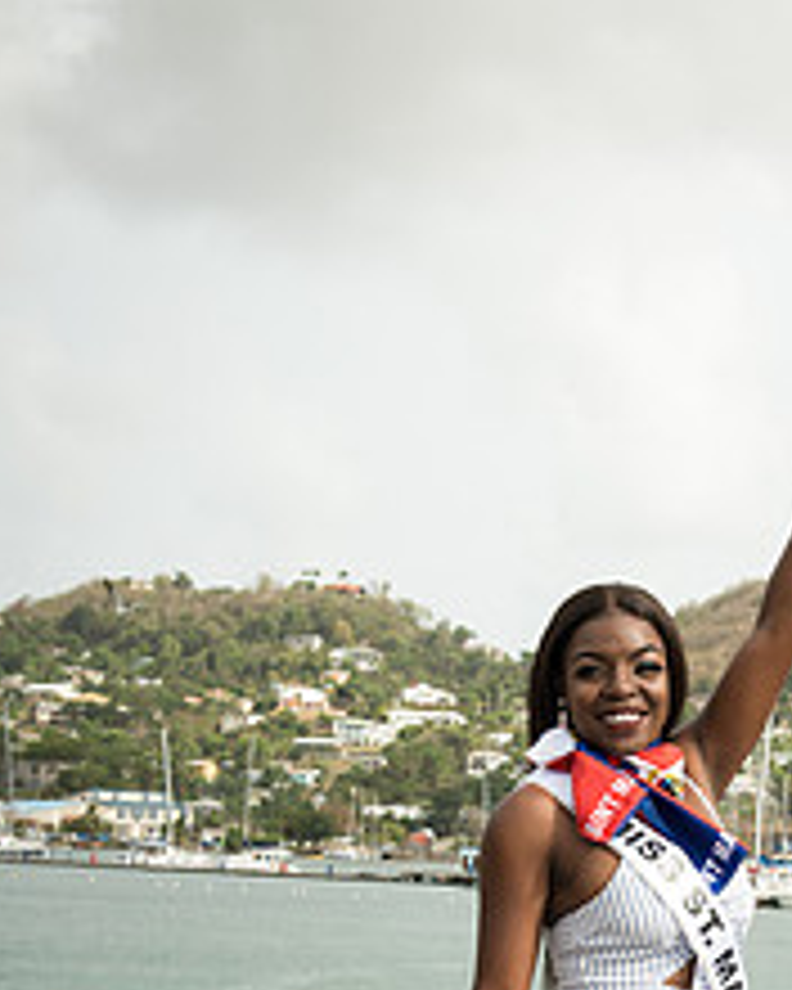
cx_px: 639
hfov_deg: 20.7
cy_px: 994
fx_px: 2139
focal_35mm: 73
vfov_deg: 24.8
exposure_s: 1/125
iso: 100
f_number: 7.1
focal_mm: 38
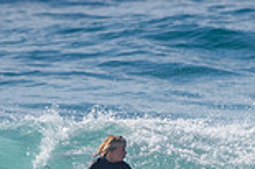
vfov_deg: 0.6
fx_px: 16232
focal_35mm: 2294
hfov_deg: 0.9
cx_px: 96
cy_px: 193
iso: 110
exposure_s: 1/2000
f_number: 5.6
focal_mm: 500
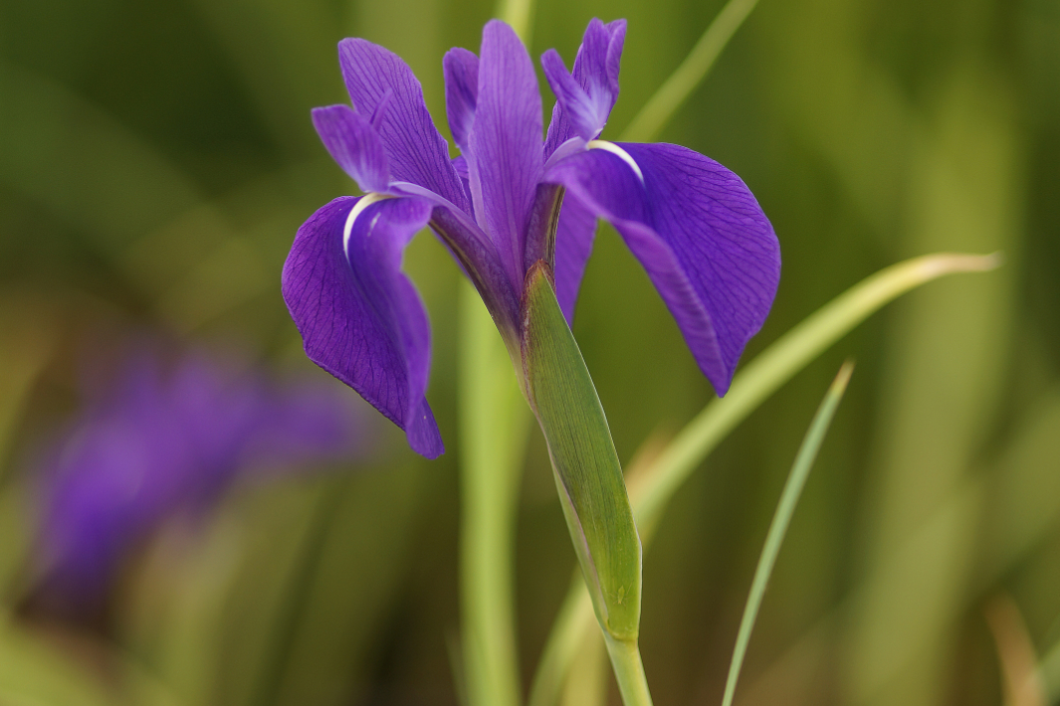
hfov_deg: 12.2
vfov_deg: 8.1
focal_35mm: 169
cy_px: 310
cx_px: 536
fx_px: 4976
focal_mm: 100
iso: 100
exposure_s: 1/250
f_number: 2.8
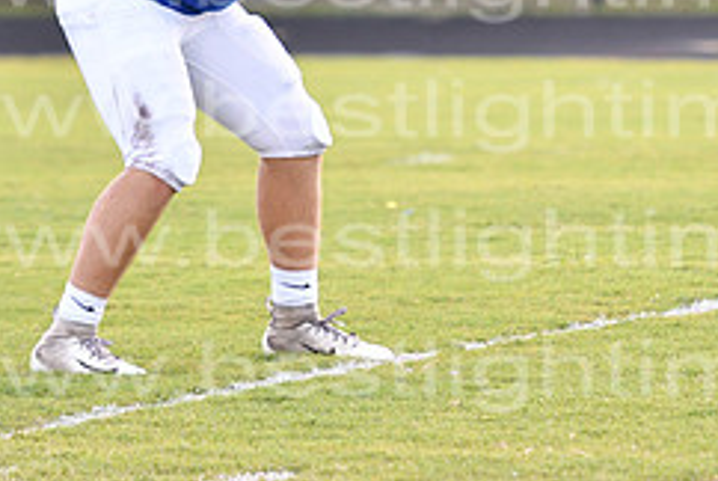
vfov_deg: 2.5
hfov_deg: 3.7
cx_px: 590
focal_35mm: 556
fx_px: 11106
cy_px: -79
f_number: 3.2
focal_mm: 155
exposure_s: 1/400
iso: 800
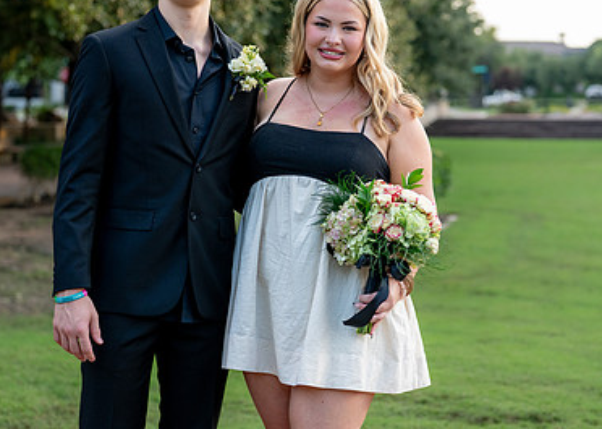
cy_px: 151
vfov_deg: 16.0
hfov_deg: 22.4
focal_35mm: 89
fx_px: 1520
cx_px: 291
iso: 320
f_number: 2.5
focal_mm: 50
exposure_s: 1/400
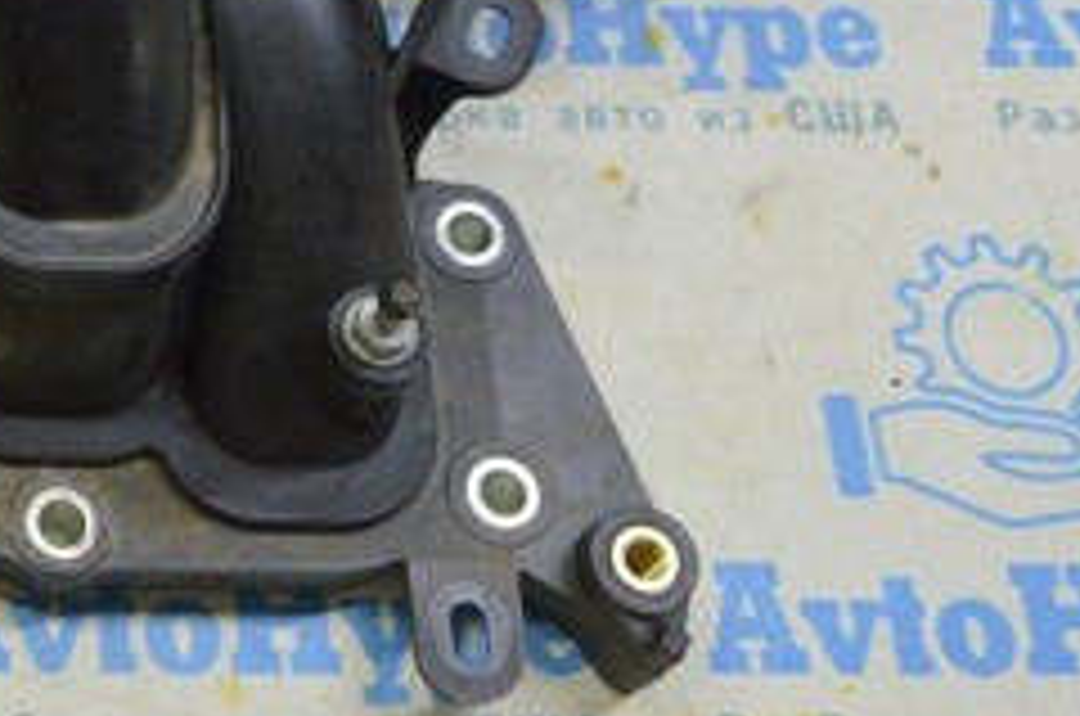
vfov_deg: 16.5
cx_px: -284
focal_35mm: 80
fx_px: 2395
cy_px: -83
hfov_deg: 22.9
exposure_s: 1/25
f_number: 5.6
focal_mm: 20
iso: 400
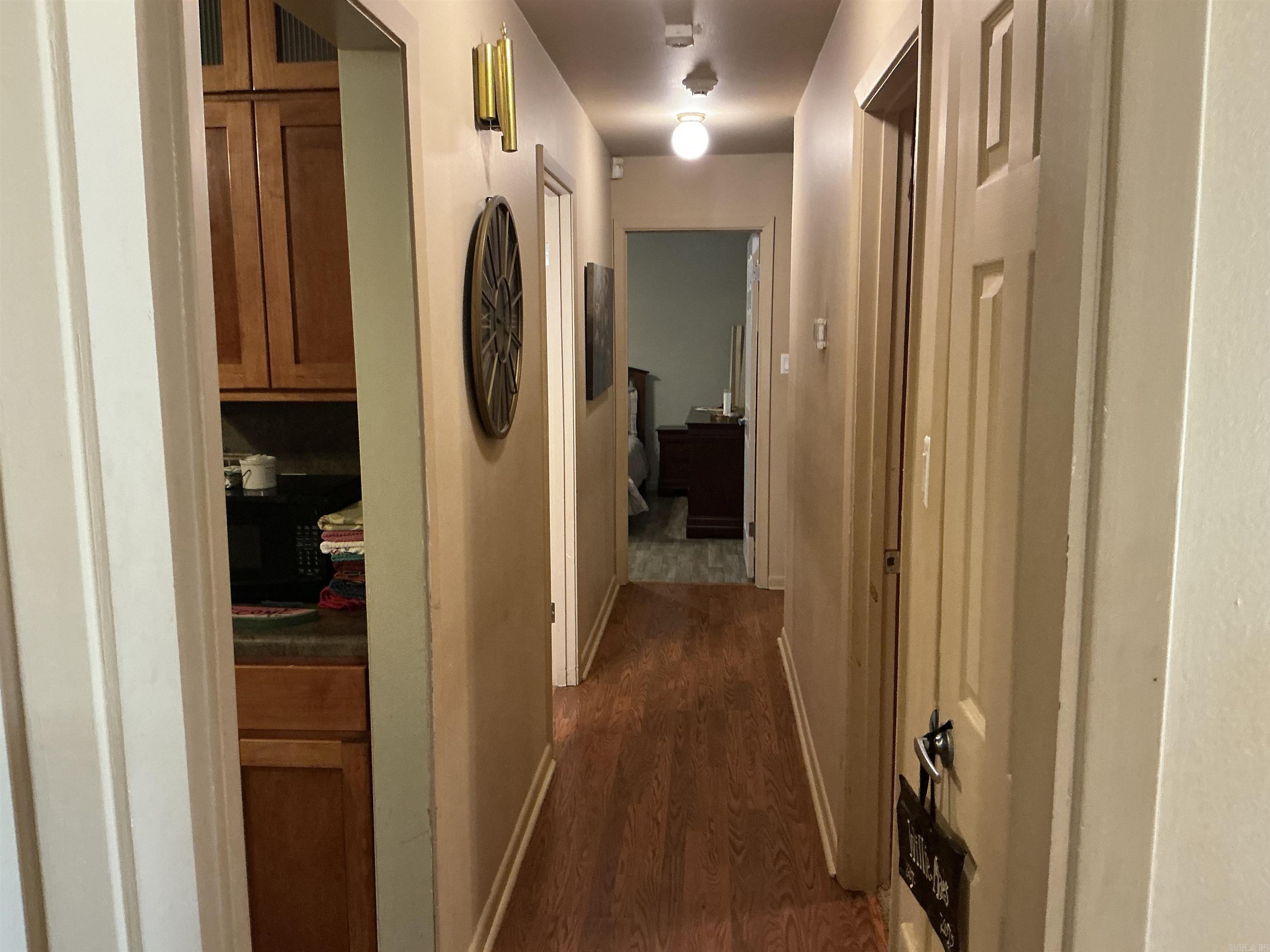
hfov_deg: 63.4
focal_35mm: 28
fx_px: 1027
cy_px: 476
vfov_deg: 49.7
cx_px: 635
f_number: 1.8
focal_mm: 3
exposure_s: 1/40
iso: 200
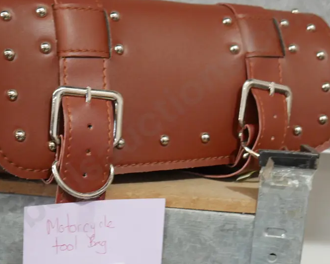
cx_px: 133
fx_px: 586
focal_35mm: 60
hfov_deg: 31.4
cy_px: 137
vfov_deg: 25.4
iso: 1000
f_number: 4.4
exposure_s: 1/60
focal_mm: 20
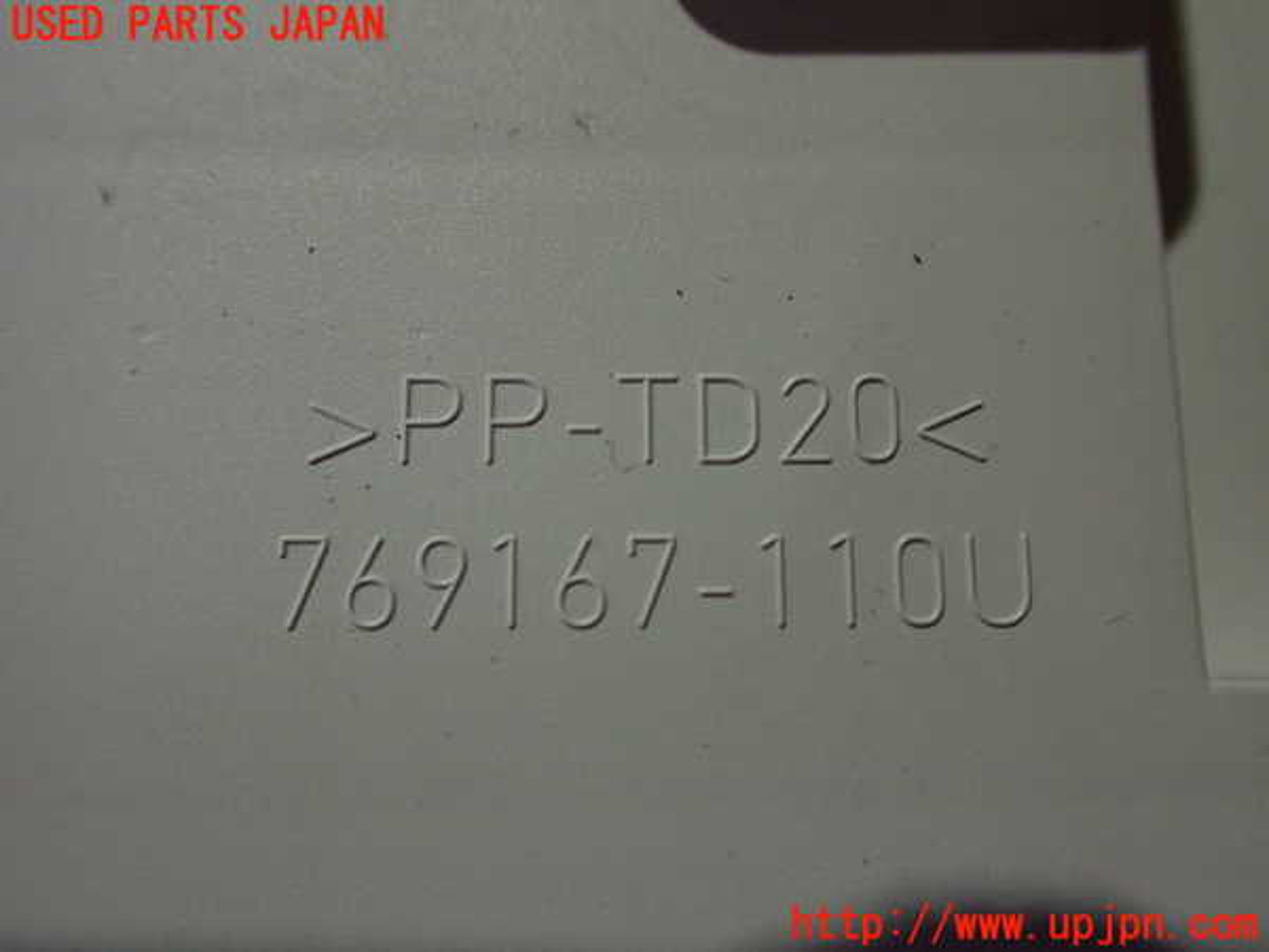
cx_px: 634
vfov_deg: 46.8
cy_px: 476
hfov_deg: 60.0
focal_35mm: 30
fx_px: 1100
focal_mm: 5.4
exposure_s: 1/125
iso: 800
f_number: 2.3
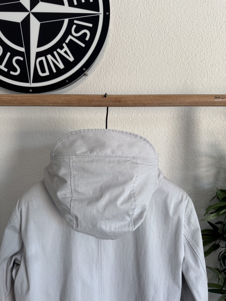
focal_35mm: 24
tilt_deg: -3.5
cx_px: 113
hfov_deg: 56.8
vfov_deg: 71.6
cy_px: 150
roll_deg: +0.6
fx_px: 209
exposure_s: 1/121
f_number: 1.78
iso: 160
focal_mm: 6.76
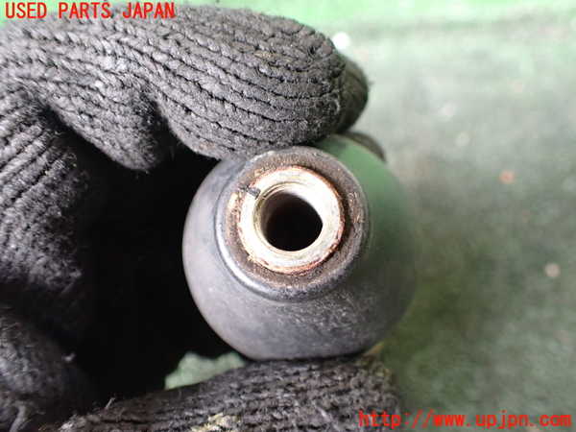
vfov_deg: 46.8
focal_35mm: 30
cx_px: 288
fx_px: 499
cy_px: 216
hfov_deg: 60.0
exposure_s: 1/80
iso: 800
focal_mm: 5.4
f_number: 2.3
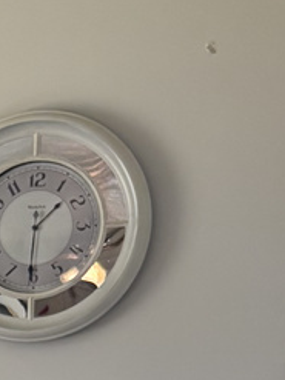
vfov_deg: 11.2
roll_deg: +0.3
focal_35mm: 162
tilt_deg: -8.7
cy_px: 718
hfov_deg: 8.2
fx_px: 1780
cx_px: -470
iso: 125
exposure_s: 1/228
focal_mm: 5.96
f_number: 1.6
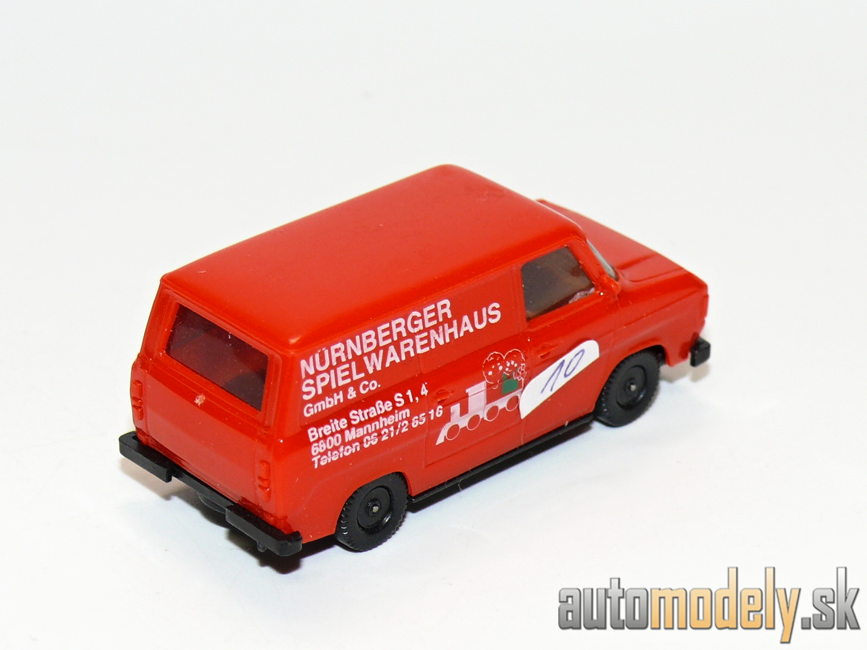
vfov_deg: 11.8
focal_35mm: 126
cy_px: 325
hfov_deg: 15.6
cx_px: 434
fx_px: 3156
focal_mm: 15
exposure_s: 1/30
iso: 100
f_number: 4
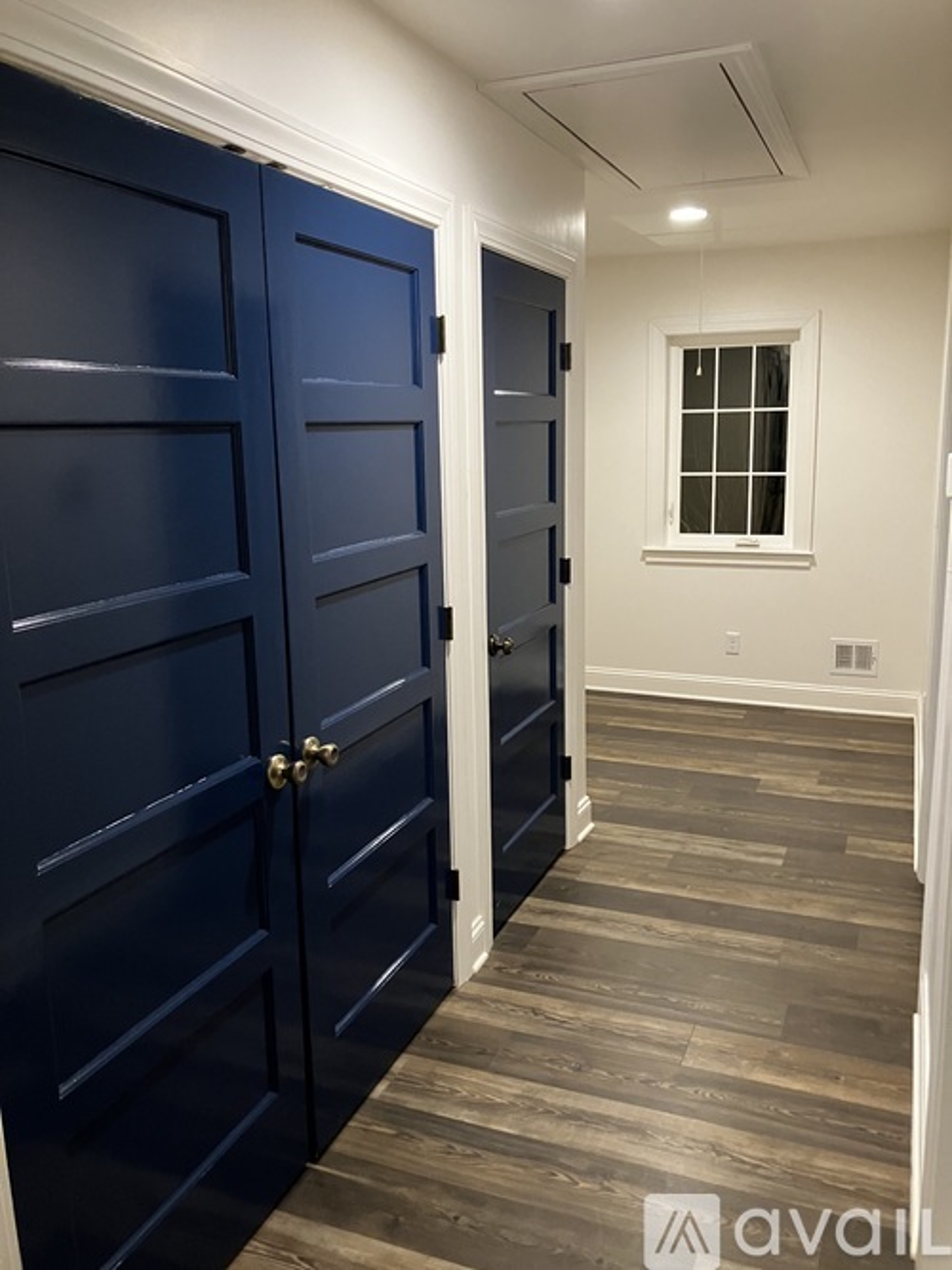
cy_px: 635
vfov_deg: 63.5
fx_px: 1027
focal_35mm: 28
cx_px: 476
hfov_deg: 49.7
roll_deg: +0.9
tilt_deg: -10.1
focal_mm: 3.99
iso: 400
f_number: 1.8
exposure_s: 1/40
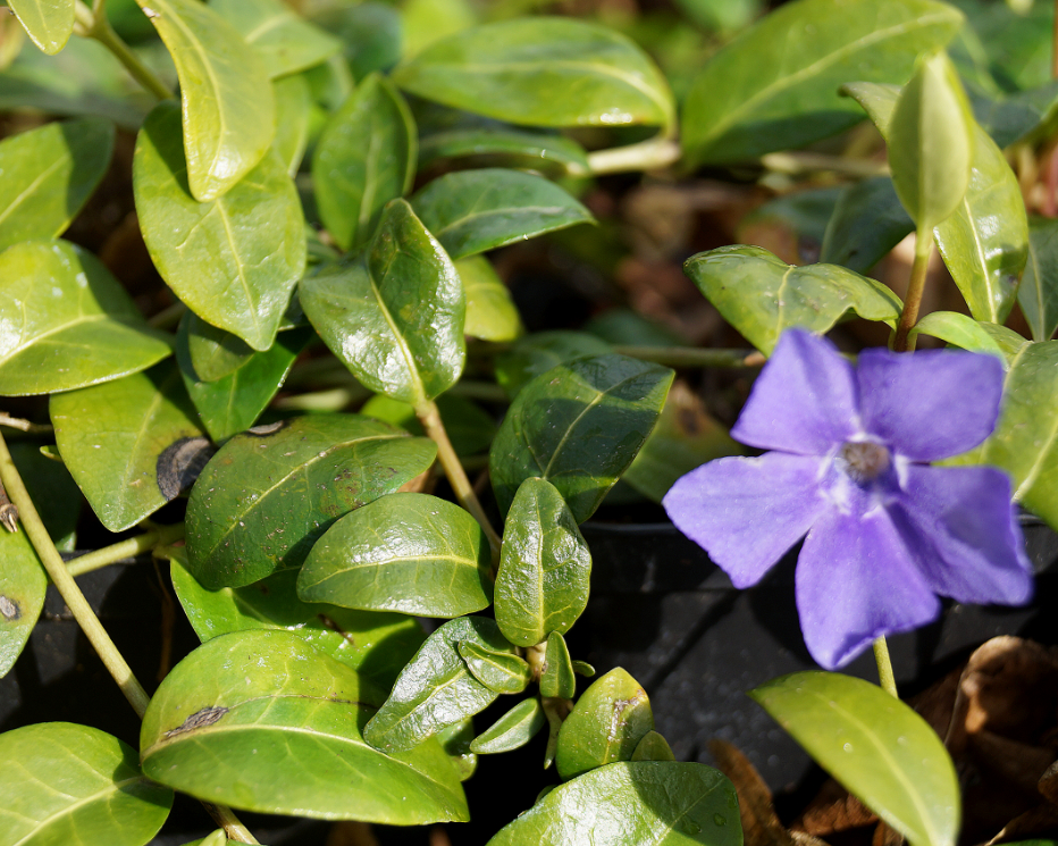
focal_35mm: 82
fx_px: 2554
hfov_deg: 23.4
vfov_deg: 18.8
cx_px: 585
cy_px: 439
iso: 100
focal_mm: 45
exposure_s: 1/200
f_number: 6.3
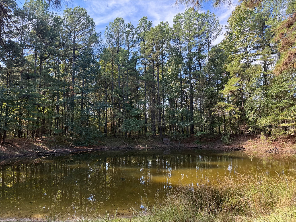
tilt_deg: +4.8
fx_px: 205
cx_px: 148
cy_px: 111
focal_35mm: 24
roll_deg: +0.2
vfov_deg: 56.8
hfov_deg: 71.6
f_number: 1.78
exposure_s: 1/426
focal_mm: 6.76
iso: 100
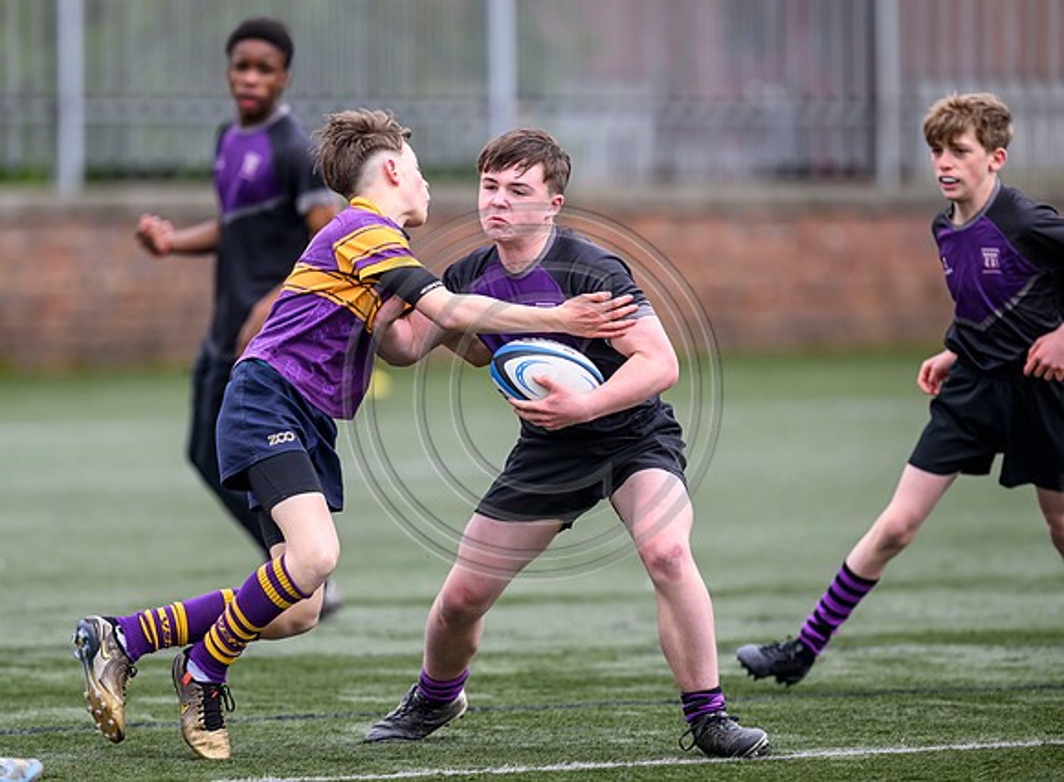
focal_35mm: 436
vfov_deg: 3.4
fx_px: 13289
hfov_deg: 4.6
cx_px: 468
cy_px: 386
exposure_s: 1/2000
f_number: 3.5
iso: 640
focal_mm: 400
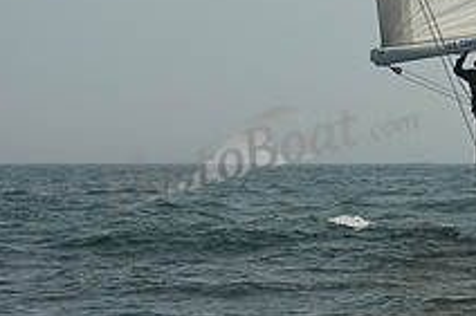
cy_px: 6
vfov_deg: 5.3
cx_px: 537
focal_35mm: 260
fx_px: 3435
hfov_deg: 7.9
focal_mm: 95
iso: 320
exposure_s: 1/1250
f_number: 10
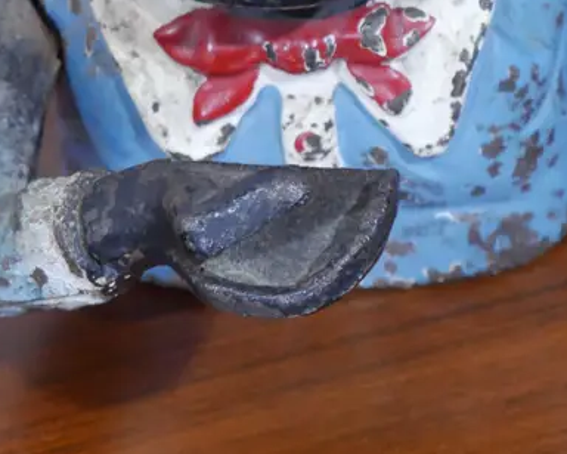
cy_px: -143
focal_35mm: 172
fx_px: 2886
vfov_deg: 8.8
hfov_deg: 11.2
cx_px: 296
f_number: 5.4
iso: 2000
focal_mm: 33
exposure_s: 1/80
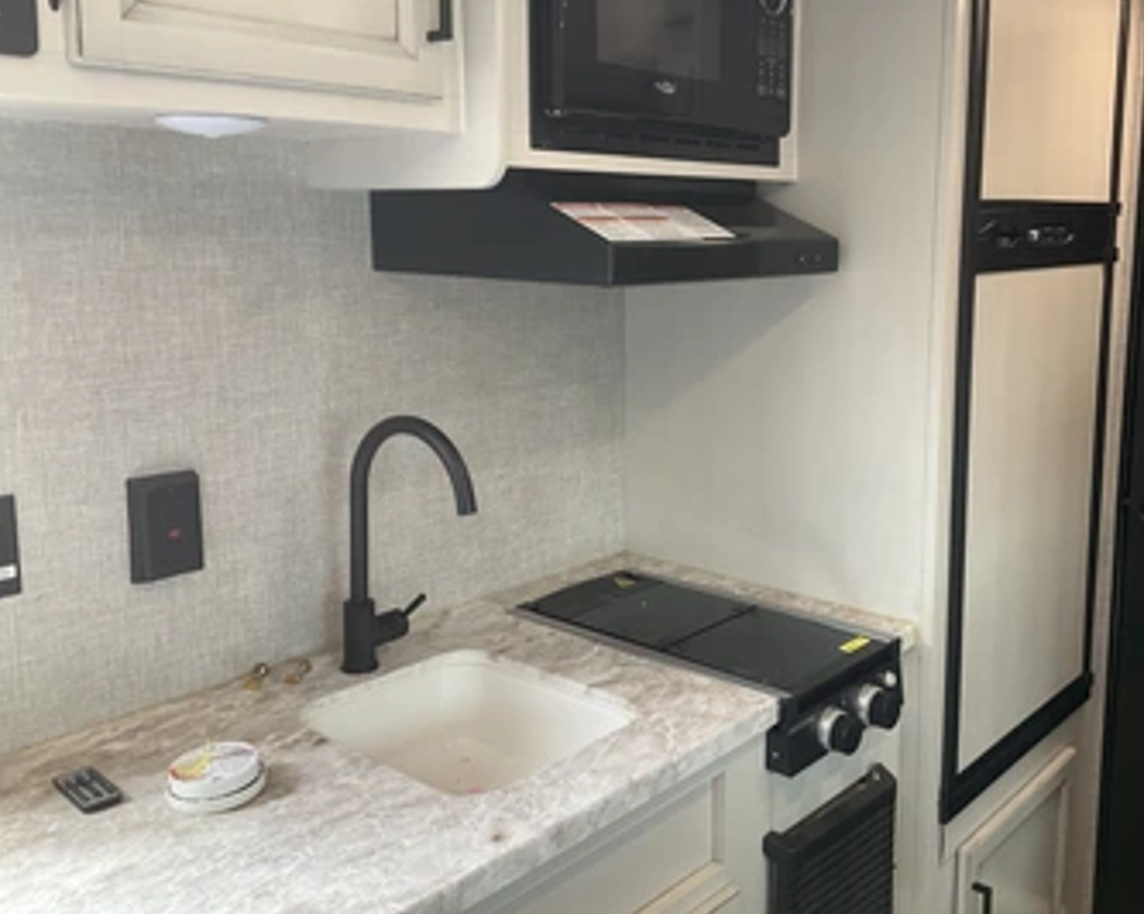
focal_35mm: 34
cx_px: 677
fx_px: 1150
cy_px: 402
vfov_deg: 43.2
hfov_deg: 52.6
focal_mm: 3
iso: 80
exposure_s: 1/60
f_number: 1.8
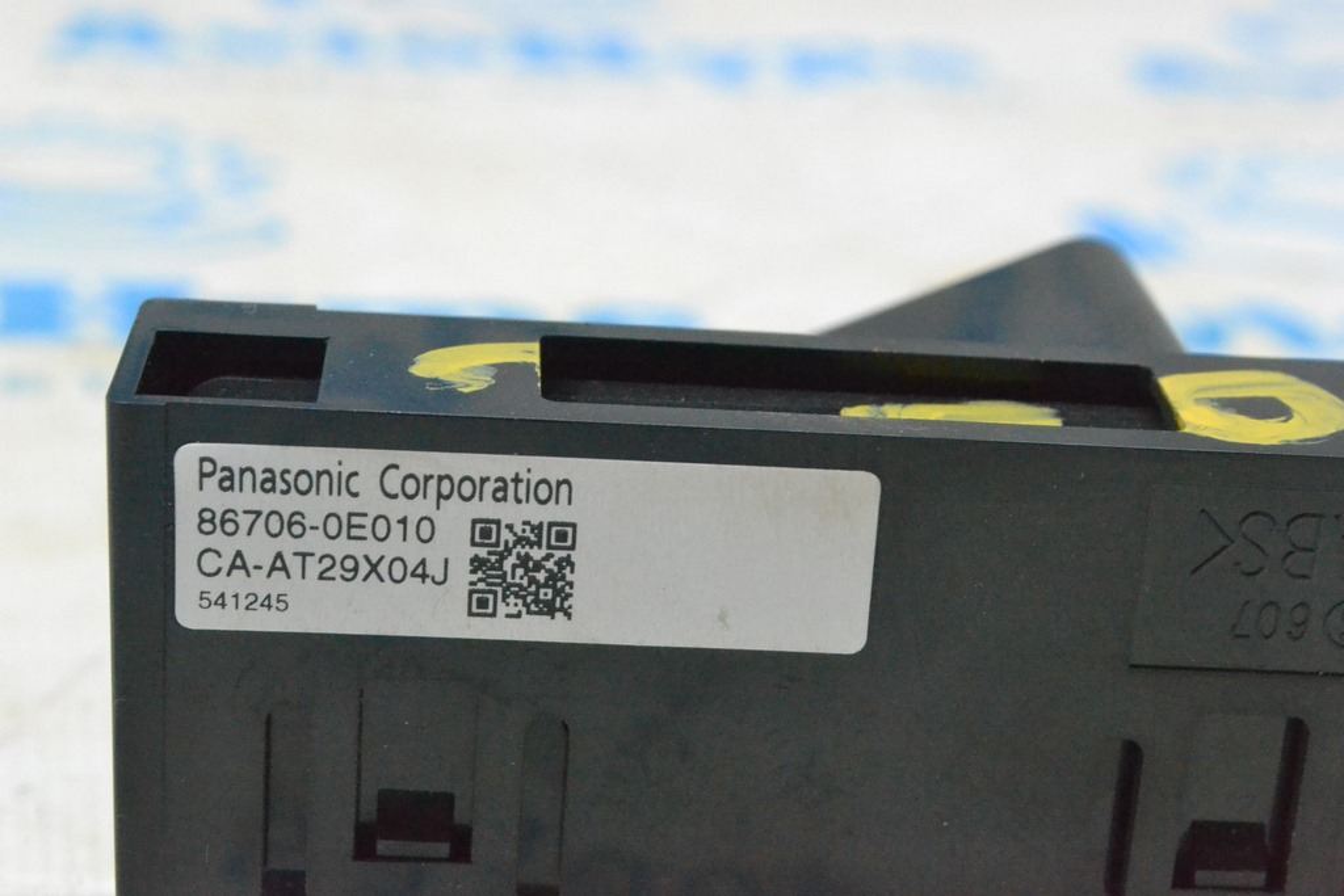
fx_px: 3080
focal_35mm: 82
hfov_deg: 24.6
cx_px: 672
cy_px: 448
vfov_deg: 16.6
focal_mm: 55
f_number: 13
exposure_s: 1/100
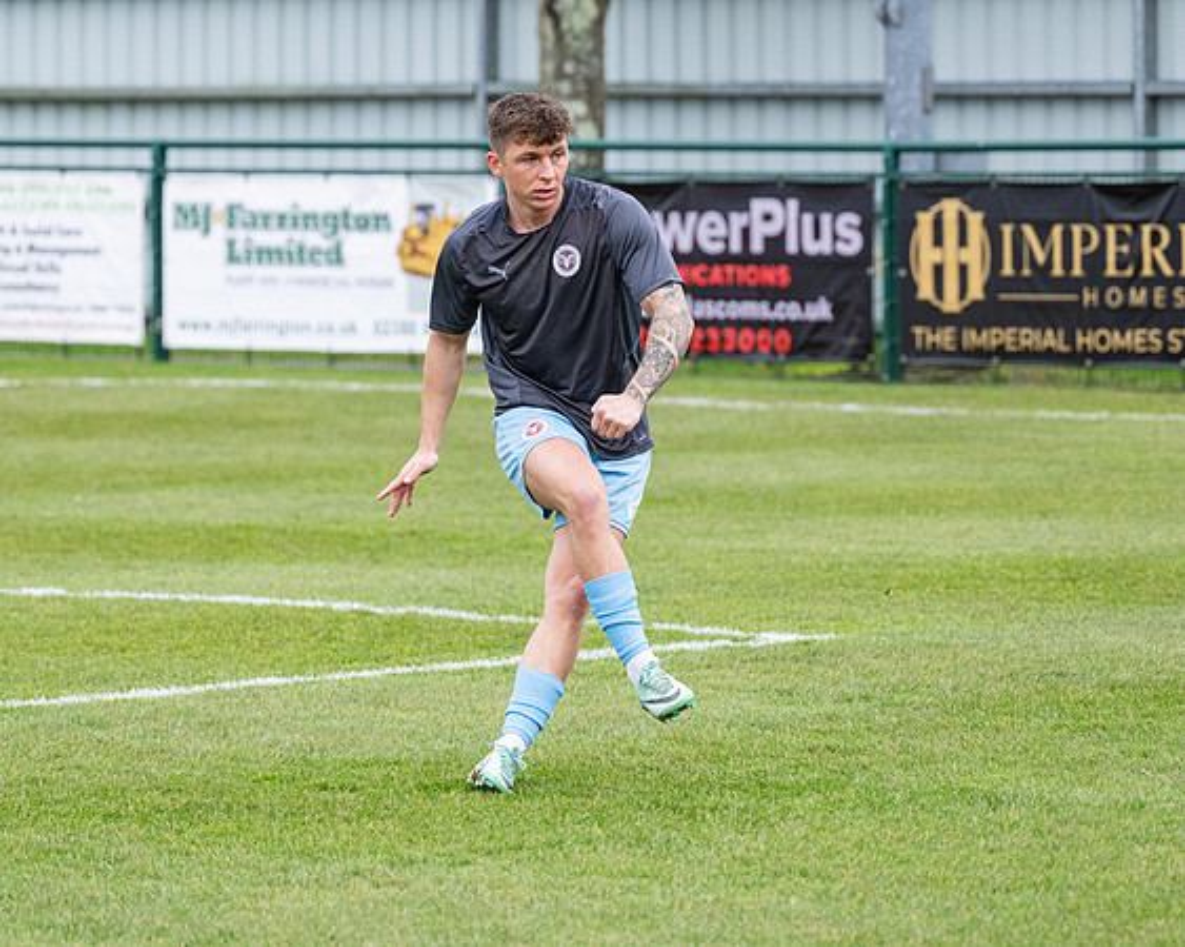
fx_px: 8793
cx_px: 555
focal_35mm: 251
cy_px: 574
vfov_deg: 6.2
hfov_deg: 7.7
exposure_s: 1/1250
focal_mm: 155
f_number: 4
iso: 800
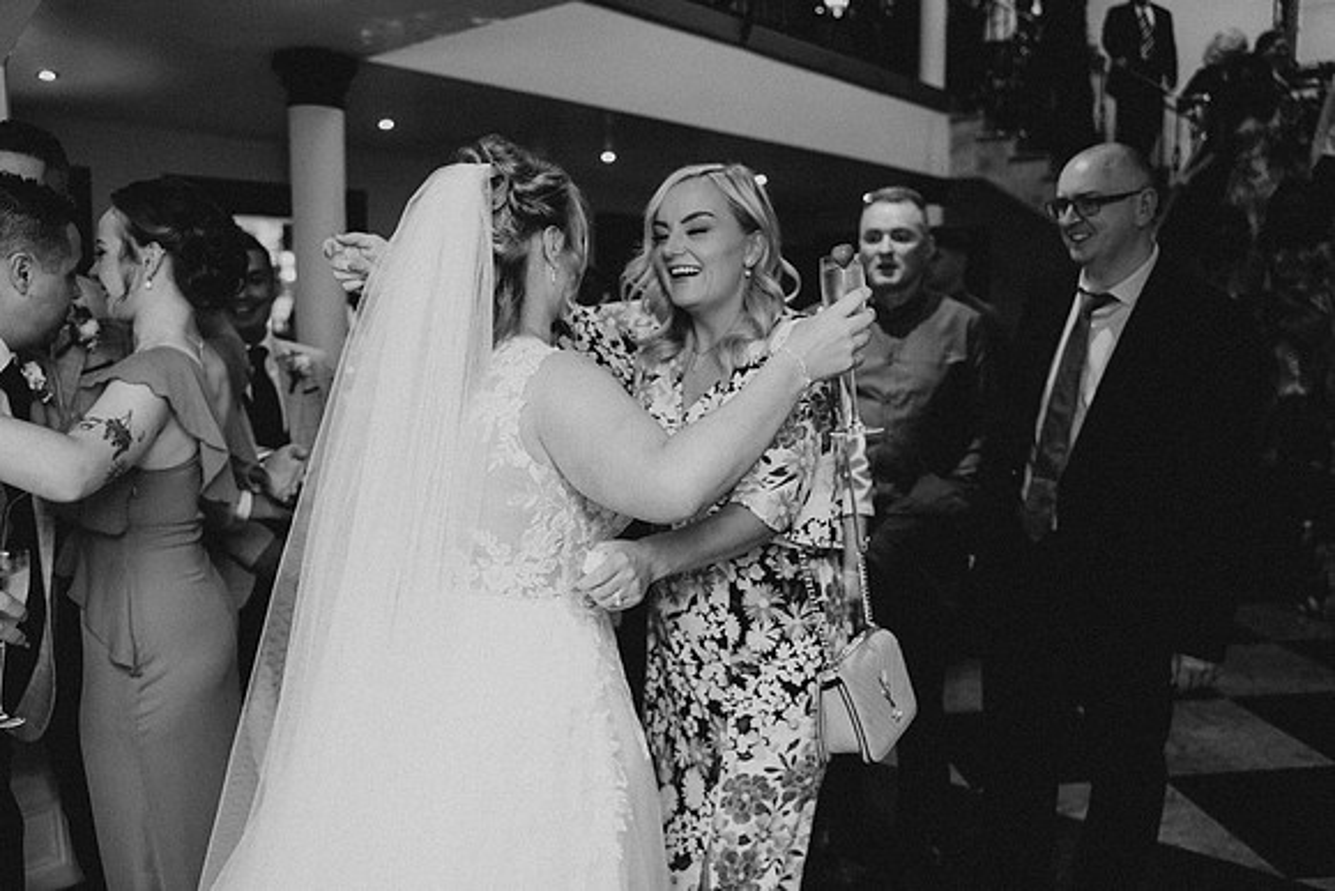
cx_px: 668
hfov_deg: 65.5
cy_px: 446
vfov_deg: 46.4
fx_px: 1039
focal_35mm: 28
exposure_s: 1/160
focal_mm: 28
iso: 1250
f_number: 2.8
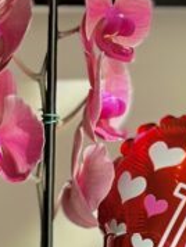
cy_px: 430
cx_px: 69
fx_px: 1973
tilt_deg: -10.5
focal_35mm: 276
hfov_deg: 5.4
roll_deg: -2.4
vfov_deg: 7.0
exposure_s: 1/911
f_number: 1.78
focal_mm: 6.86
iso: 80
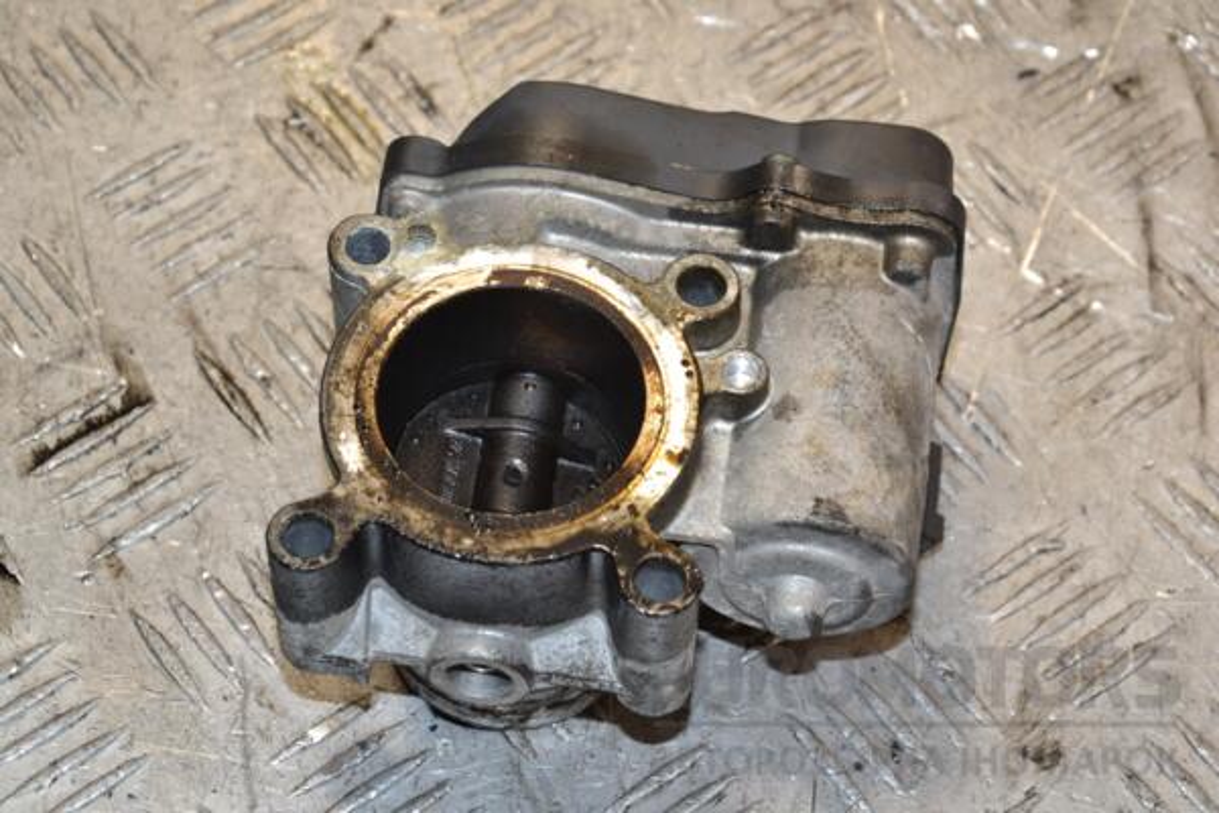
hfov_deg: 19.5
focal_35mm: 105
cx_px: 610
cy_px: 406
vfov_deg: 13.0
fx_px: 3555
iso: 800
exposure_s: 1/200
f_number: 8
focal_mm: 70
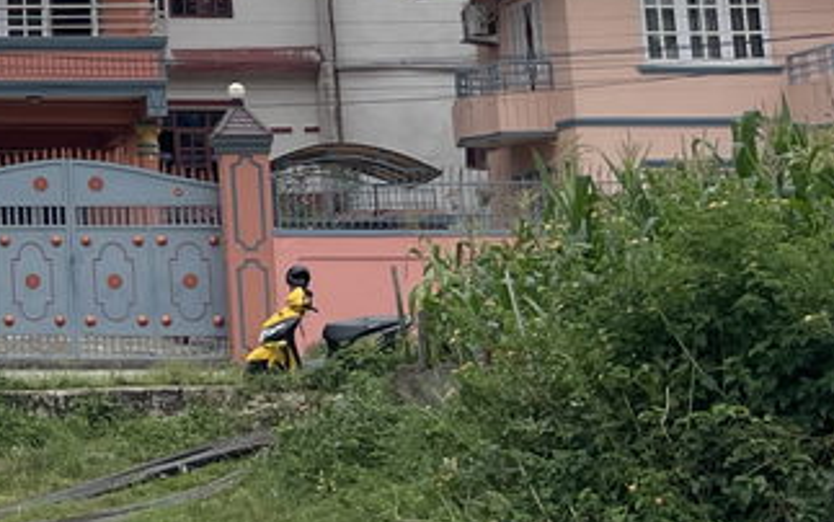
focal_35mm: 105
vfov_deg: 11.9
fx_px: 2387
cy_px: -266
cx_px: -449
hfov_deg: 17.6
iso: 32
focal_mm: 5.1
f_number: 1.6
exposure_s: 1/2924
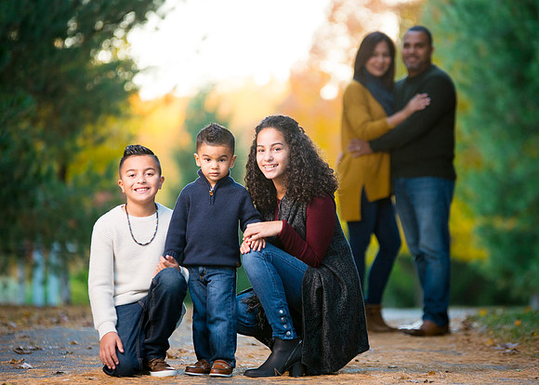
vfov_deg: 7.3
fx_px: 3010
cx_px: 270
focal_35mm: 197
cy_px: 192
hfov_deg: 10.2
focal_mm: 175
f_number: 2.8
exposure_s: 1/400
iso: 1000
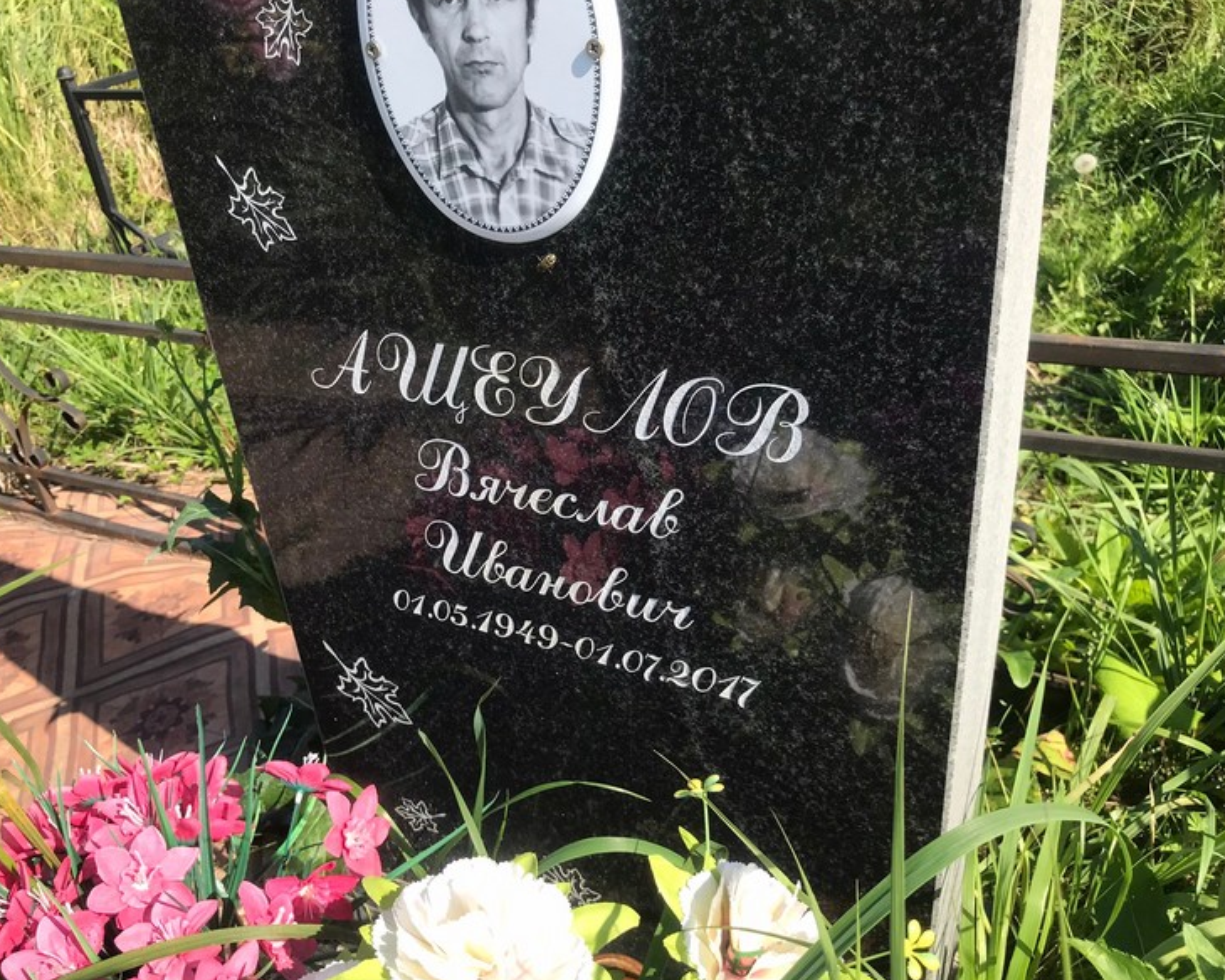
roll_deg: +8.7
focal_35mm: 30
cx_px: 568
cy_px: 489
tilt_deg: -30.3
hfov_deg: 58.7
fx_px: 1088
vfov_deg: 48.5
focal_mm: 3.99
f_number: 1.8
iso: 20
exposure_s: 1/1451
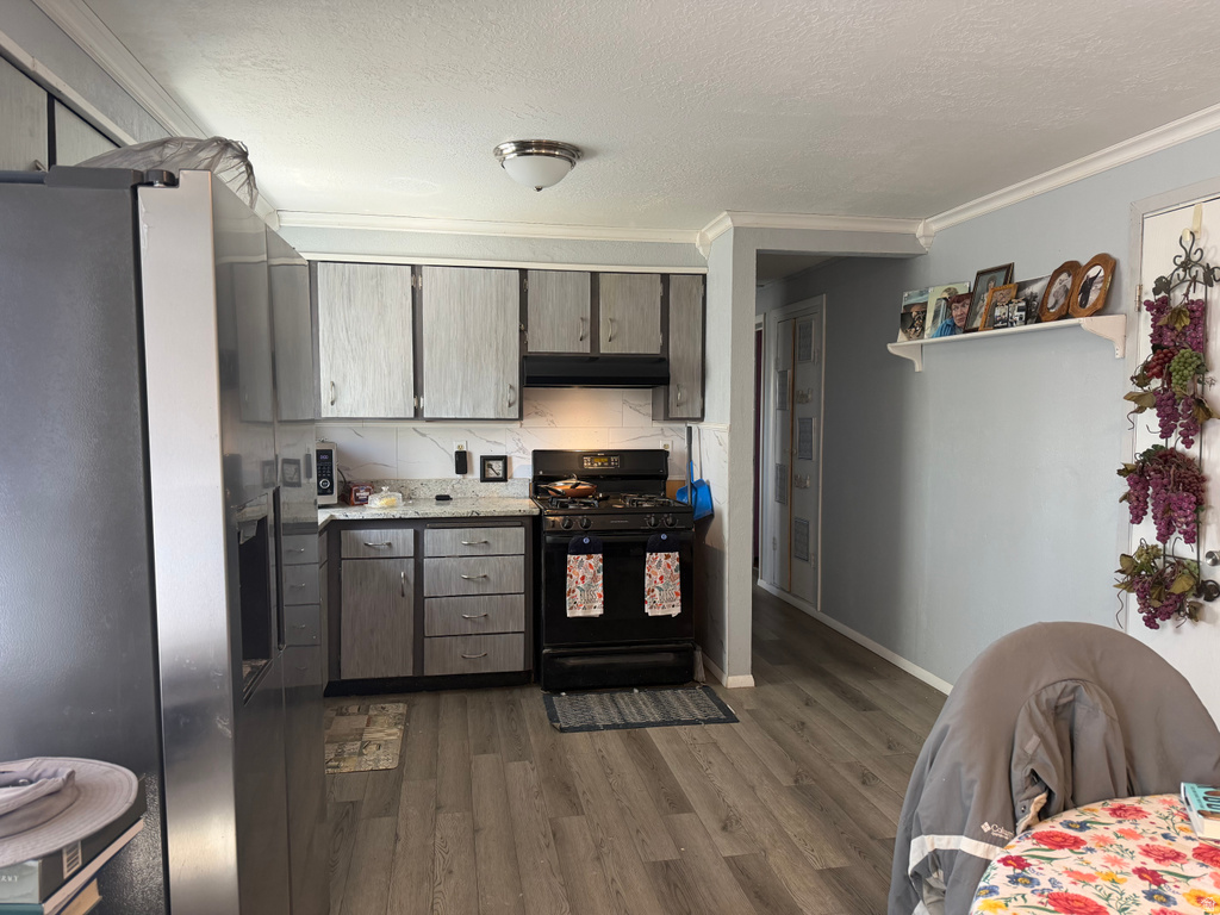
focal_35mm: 24
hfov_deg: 71.6
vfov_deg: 56.8
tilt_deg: -4.6
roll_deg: +0.2
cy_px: 458
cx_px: 610
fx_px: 846
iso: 200
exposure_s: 1/120
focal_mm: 6.76
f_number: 1.78
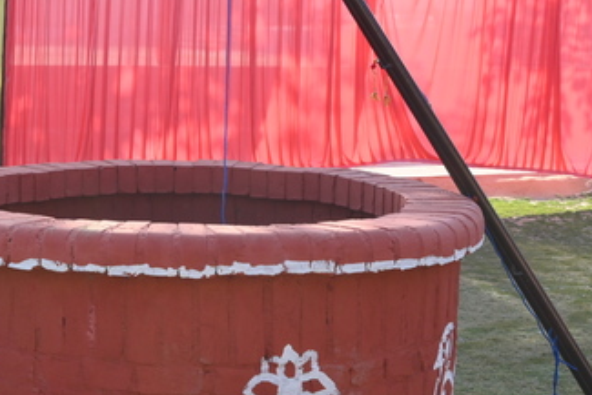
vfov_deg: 17.4
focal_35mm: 79
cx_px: 82
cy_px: 200
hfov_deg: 25.2
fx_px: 1293
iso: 200
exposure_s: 1/160
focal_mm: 24.5
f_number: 8
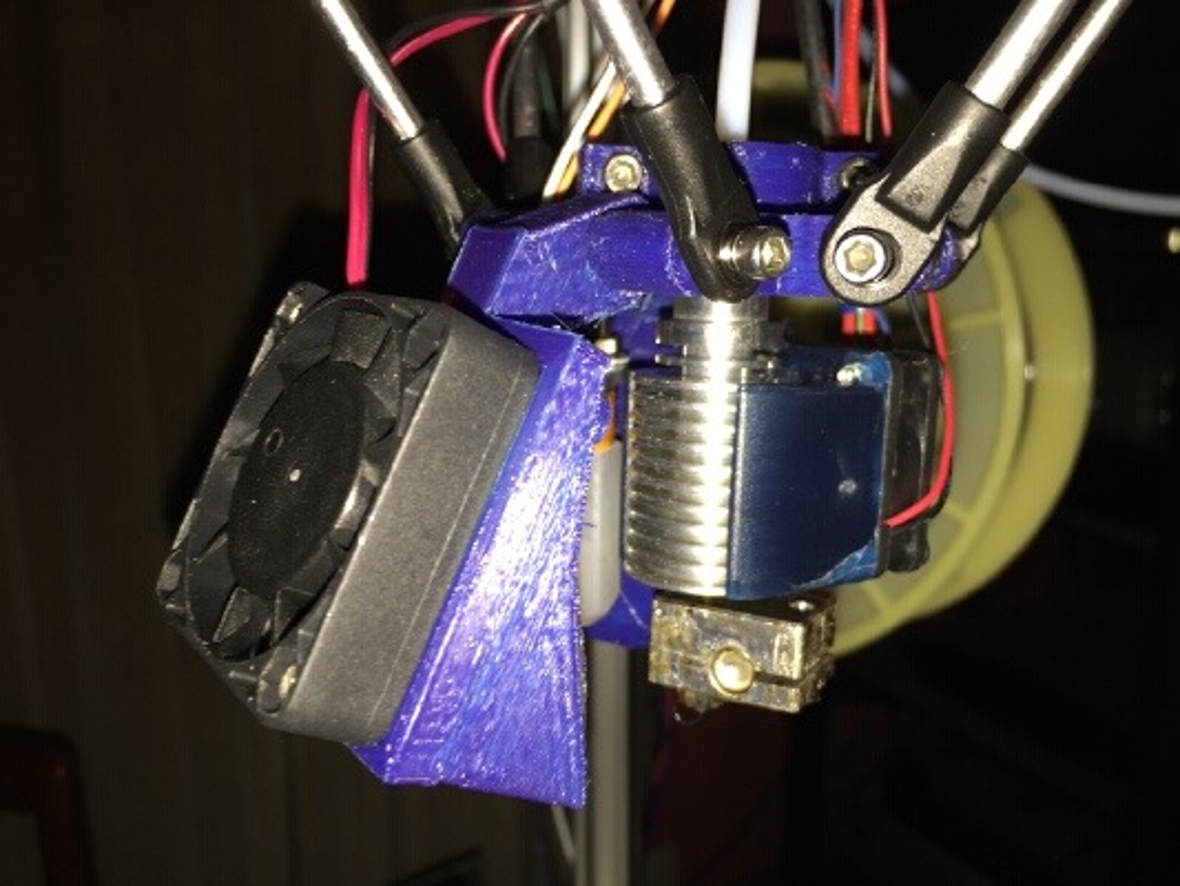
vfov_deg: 48.2
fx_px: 989
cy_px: 443
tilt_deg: -12.5
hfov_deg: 61.6
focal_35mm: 29
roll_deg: -0.6
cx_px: 590
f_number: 2.2
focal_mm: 4.15
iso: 32
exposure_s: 1/38
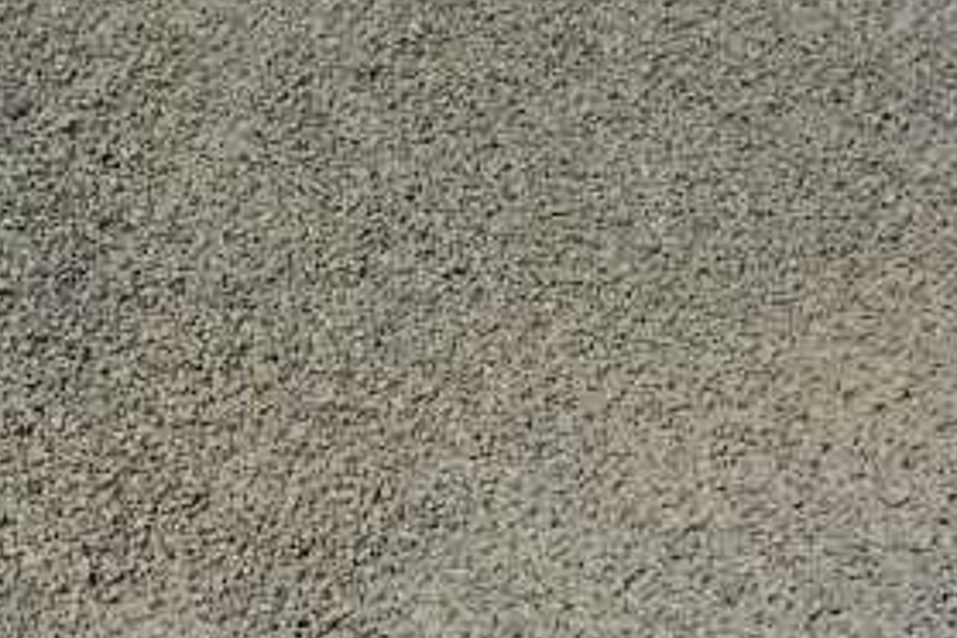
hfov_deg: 18.6
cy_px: 448
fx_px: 2924
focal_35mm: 110
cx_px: 350
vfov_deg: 12.4
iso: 280
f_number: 3.5
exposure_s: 1/4000
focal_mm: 50
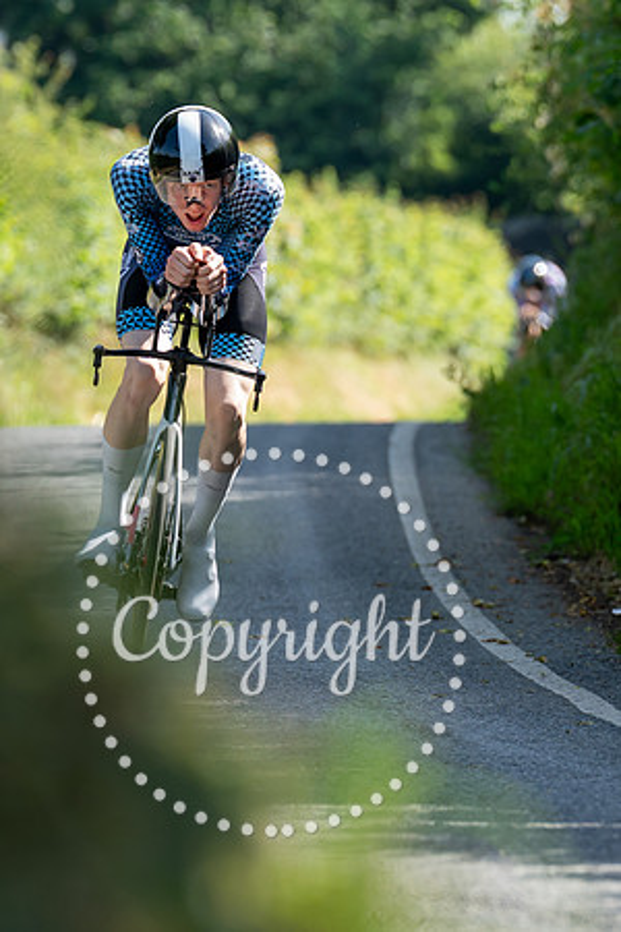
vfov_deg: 4.2
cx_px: 175
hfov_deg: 2.8
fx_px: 12660
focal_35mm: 489
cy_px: 519
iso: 500
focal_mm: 200
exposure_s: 1/1000
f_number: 4
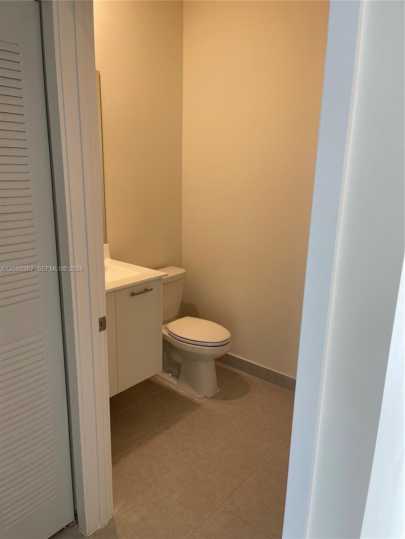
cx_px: 202
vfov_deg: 67.3
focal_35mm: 26
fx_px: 406
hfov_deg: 53.1
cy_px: 270
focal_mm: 5.1
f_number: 1.6
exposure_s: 1/120
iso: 100
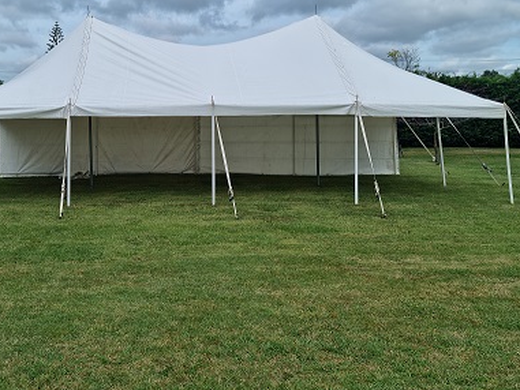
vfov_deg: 34.4
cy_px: 98
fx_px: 616
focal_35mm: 41
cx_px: 194
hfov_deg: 45.4
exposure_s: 1/1340
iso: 25
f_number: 2
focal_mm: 5.9
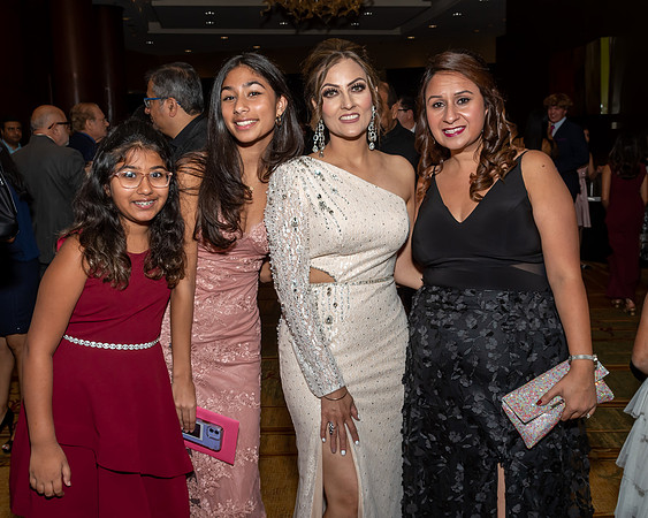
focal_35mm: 37
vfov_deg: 39.7
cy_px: 245
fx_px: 718
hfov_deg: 48.6
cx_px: 341
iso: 400
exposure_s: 1/250
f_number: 7.1
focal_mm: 20
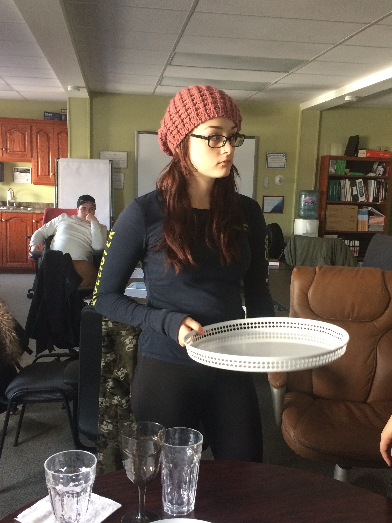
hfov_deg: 38.7
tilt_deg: -14.0
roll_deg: -1.3
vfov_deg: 50.0
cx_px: 202
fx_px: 559
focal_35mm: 37
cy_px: 289
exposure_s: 1/30
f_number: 2.2
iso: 160
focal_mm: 4.15
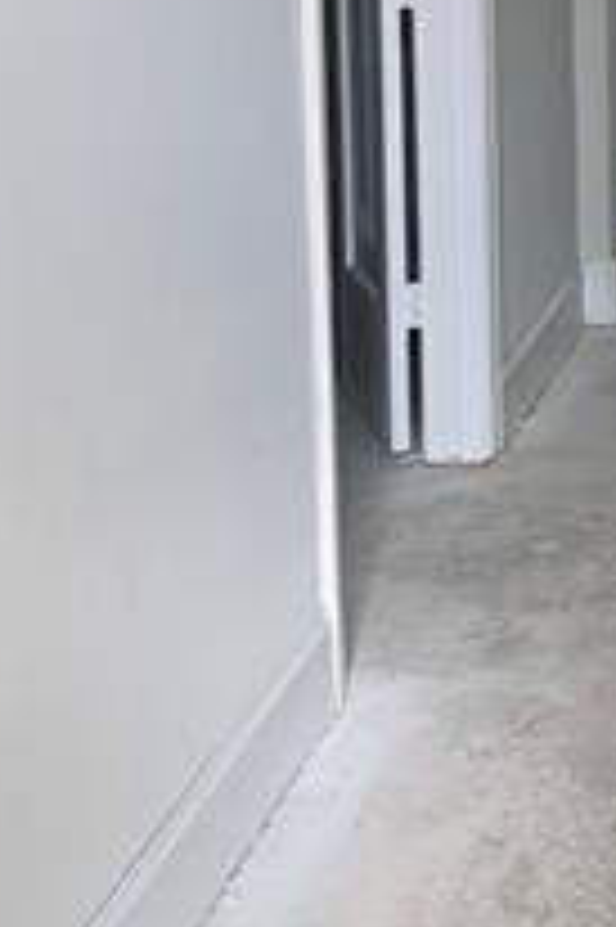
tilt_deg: -4.7
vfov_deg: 19.6
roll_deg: -0.2
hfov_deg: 12.6
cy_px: 0
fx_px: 2596
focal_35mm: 101
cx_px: 1007
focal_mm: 4.25
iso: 100
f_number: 1.8
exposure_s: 1/49
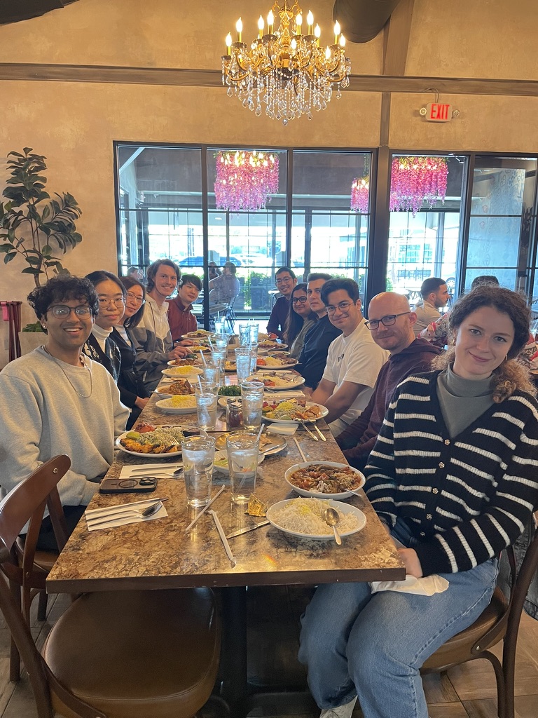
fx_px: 539
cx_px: 269
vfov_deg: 67.3
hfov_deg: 53.1
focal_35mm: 26
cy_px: 359
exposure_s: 1/60
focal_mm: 4.2
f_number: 1.6
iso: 200
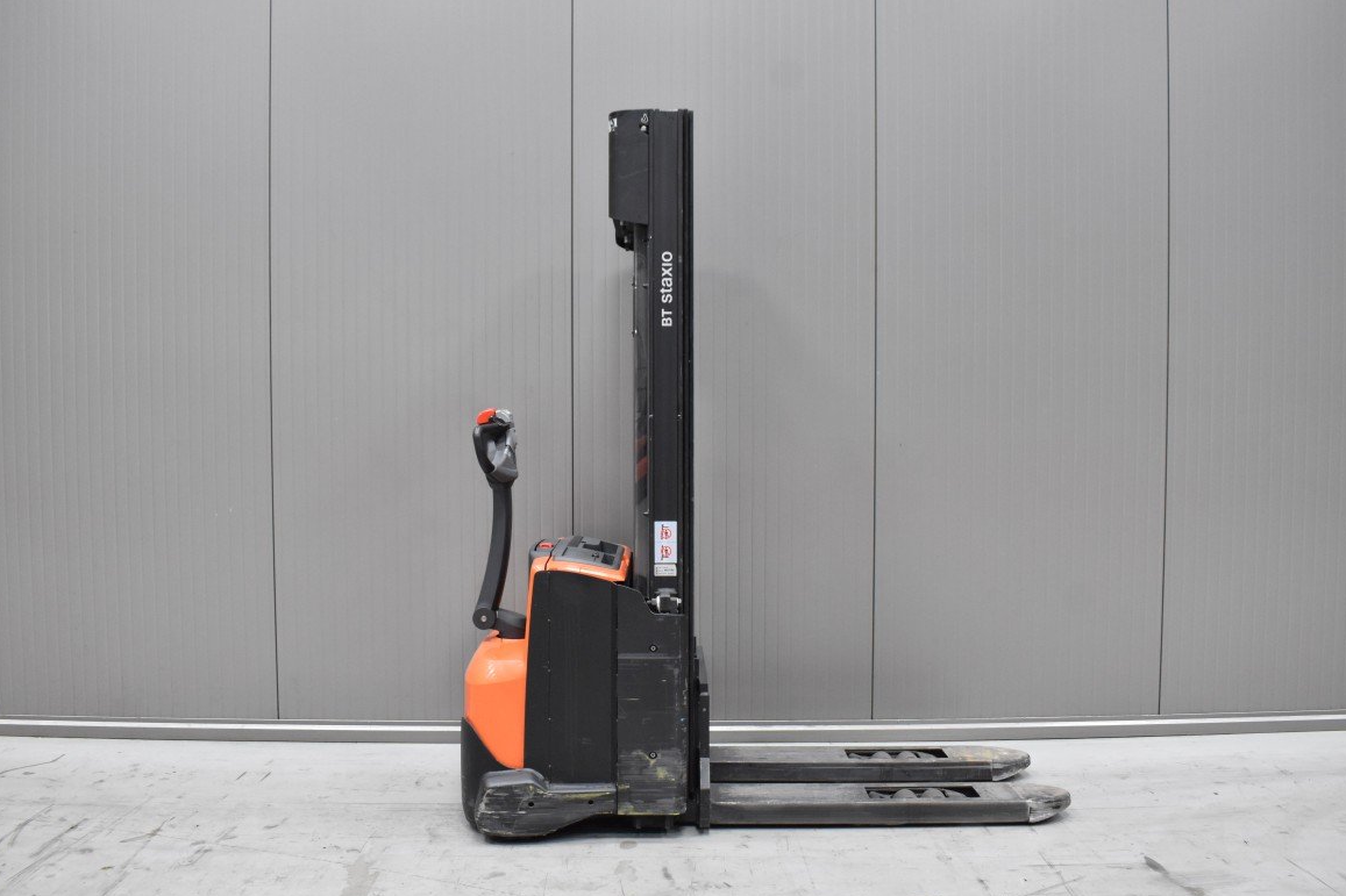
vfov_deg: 46.4
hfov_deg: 65.5
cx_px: 674
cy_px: 463
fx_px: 1047
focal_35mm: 28
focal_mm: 18
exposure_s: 1/30
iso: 1600
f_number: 5
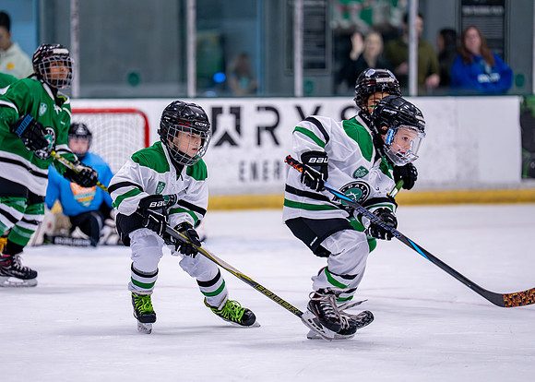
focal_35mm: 204
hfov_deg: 9.9
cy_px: 190
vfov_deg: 7.1
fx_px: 3098
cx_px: 211
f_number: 2.8
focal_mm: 171
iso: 2500
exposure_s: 1/1250
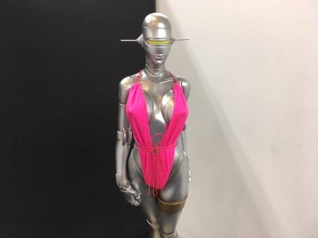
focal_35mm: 29
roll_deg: +0.3
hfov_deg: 61.7
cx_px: 159
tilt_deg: -20.5
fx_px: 266
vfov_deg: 48.2
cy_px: 119
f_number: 2.2
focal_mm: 4.15
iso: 40
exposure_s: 1/30
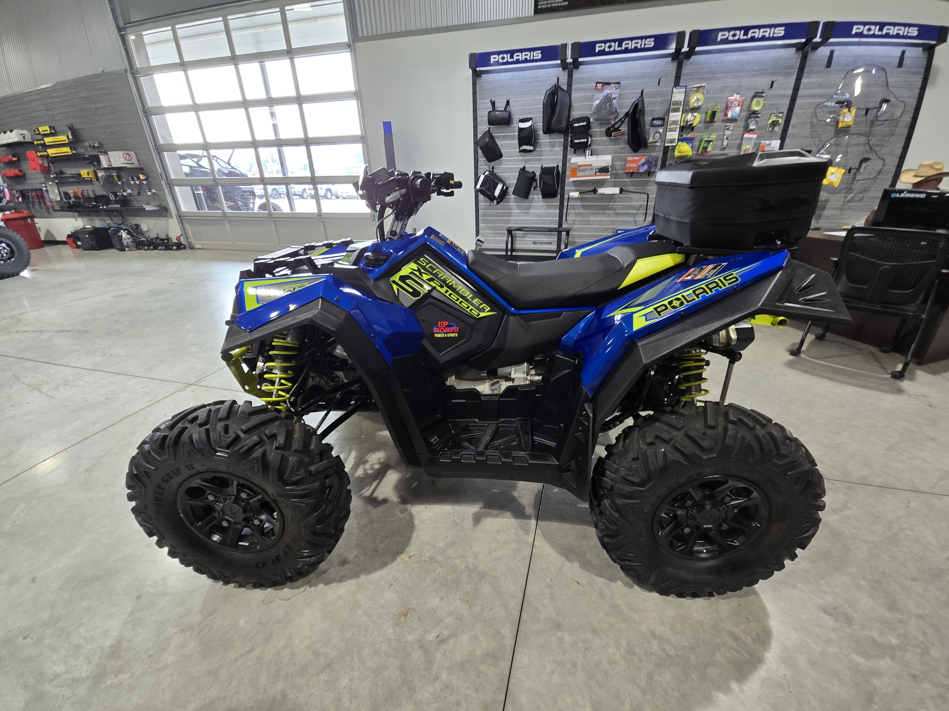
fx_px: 356
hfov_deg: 106.2
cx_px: 474
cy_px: 356
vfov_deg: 89.9
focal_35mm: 13
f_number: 2.2
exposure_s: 1/60
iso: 80
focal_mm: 2.2
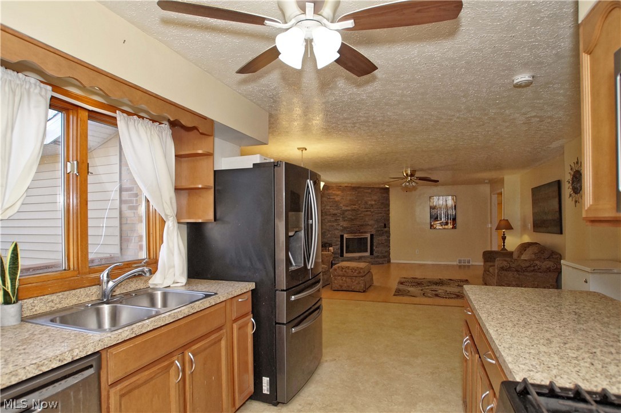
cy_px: 206
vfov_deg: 72.0
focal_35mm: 16
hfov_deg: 95.0
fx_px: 284
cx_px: 310
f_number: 4.5
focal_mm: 11
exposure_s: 1/160
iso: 500
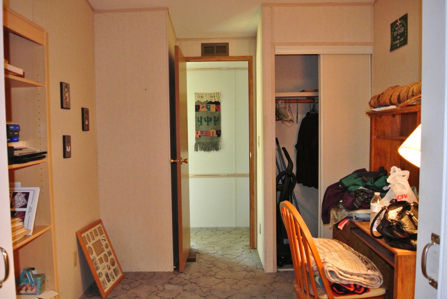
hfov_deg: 63.6
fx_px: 361
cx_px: 212
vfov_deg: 45.1
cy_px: 160
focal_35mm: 29
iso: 1000
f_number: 3.5
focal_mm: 10
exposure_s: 1/60
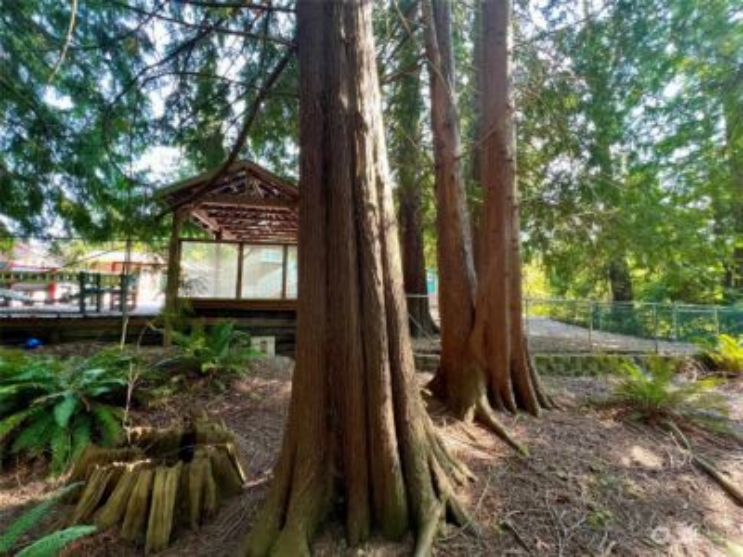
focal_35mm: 13
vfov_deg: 89.9
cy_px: 278
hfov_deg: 106.2
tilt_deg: +5.3
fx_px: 279
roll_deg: -0.8
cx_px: 372
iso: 200
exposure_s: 1/99
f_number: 1.8
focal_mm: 1.57
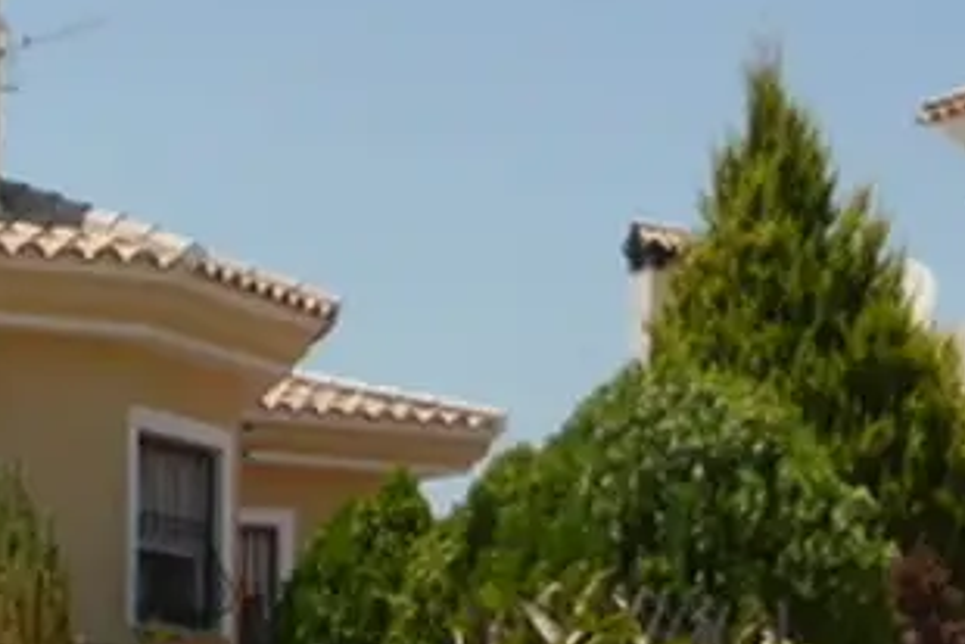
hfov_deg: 19.5
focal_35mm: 103
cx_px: 118
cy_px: 632
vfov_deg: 13.1
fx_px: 2762
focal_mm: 4.3
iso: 100
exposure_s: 1/2000
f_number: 3.5
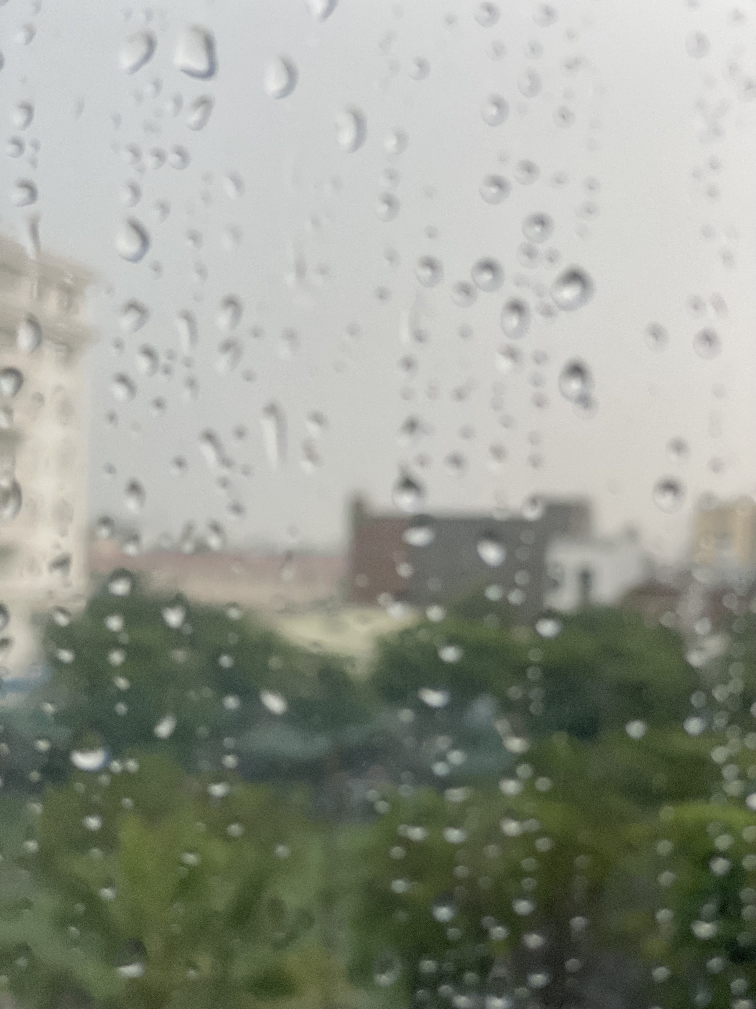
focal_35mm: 52
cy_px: 504
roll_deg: -1.1
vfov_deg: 36.8
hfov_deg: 28.0
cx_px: 378
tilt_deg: +3.2
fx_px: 1514
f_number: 2
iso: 250
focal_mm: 6
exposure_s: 1/122
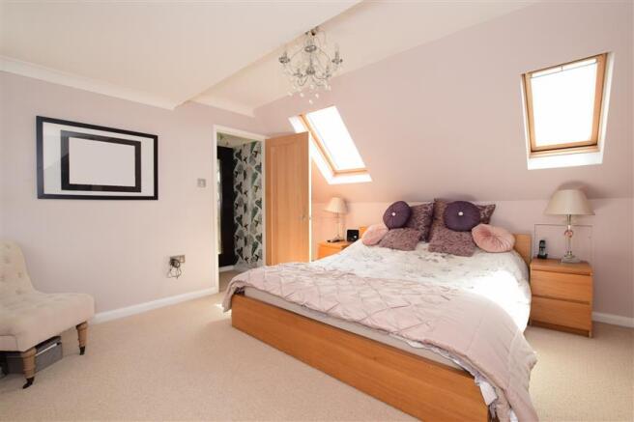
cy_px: 211
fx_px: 264
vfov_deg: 77.3
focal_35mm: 15
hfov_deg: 100.4
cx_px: 317
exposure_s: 1/125
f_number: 8
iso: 400
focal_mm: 10
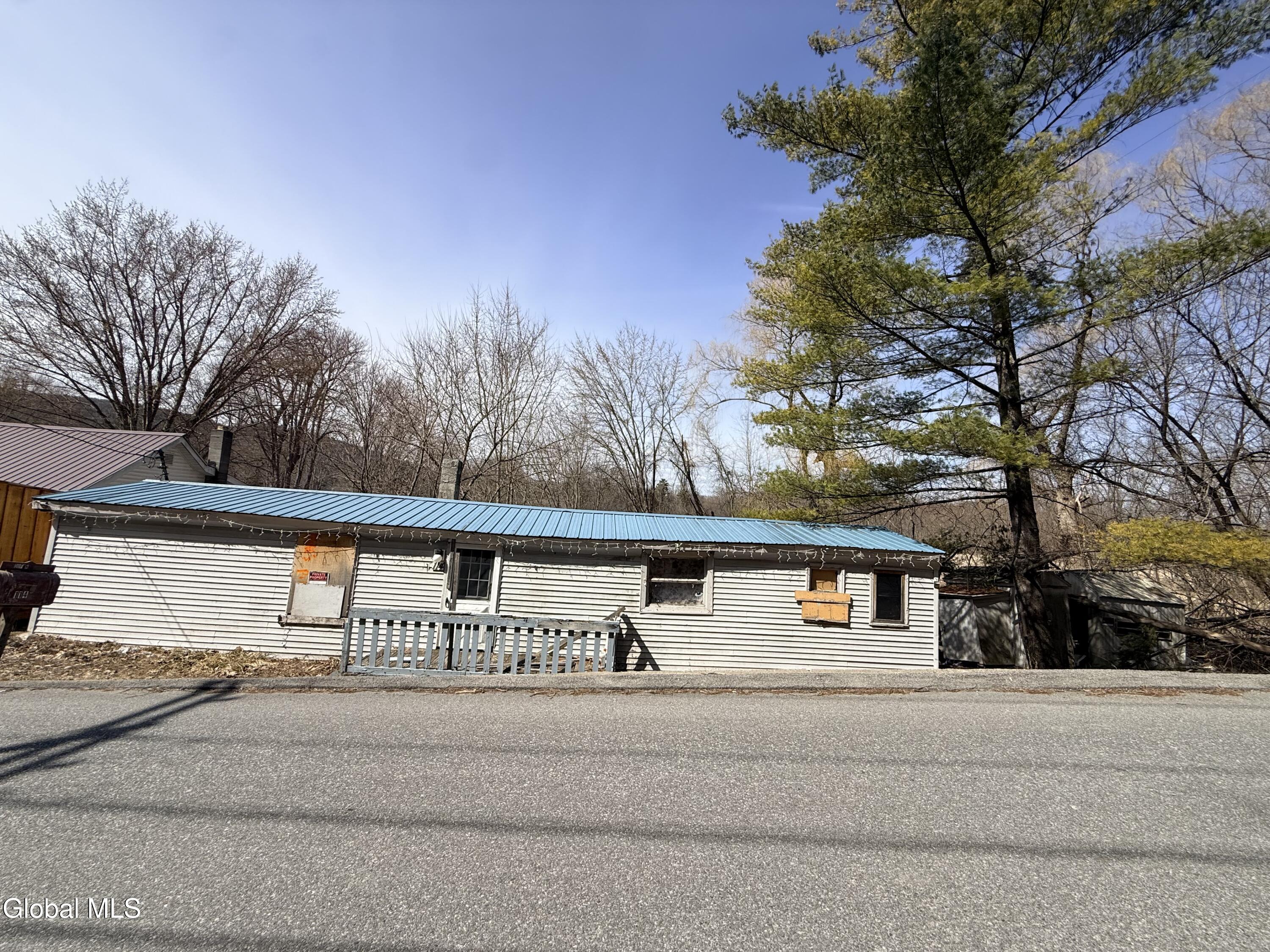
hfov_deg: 102.1
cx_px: 635
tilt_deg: +4.3
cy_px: 476
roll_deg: -4.2
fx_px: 514
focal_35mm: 14
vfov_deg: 85.7
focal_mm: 2.22
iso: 50
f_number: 2.2
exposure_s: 1/2506
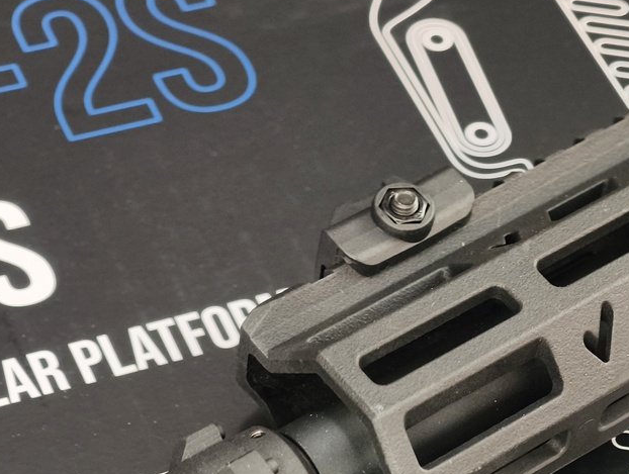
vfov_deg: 9.1
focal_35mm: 164
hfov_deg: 12.0
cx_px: 487
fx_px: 2986
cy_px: 312
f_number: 2.67
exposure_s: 1/10
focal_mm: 22.48
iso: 853
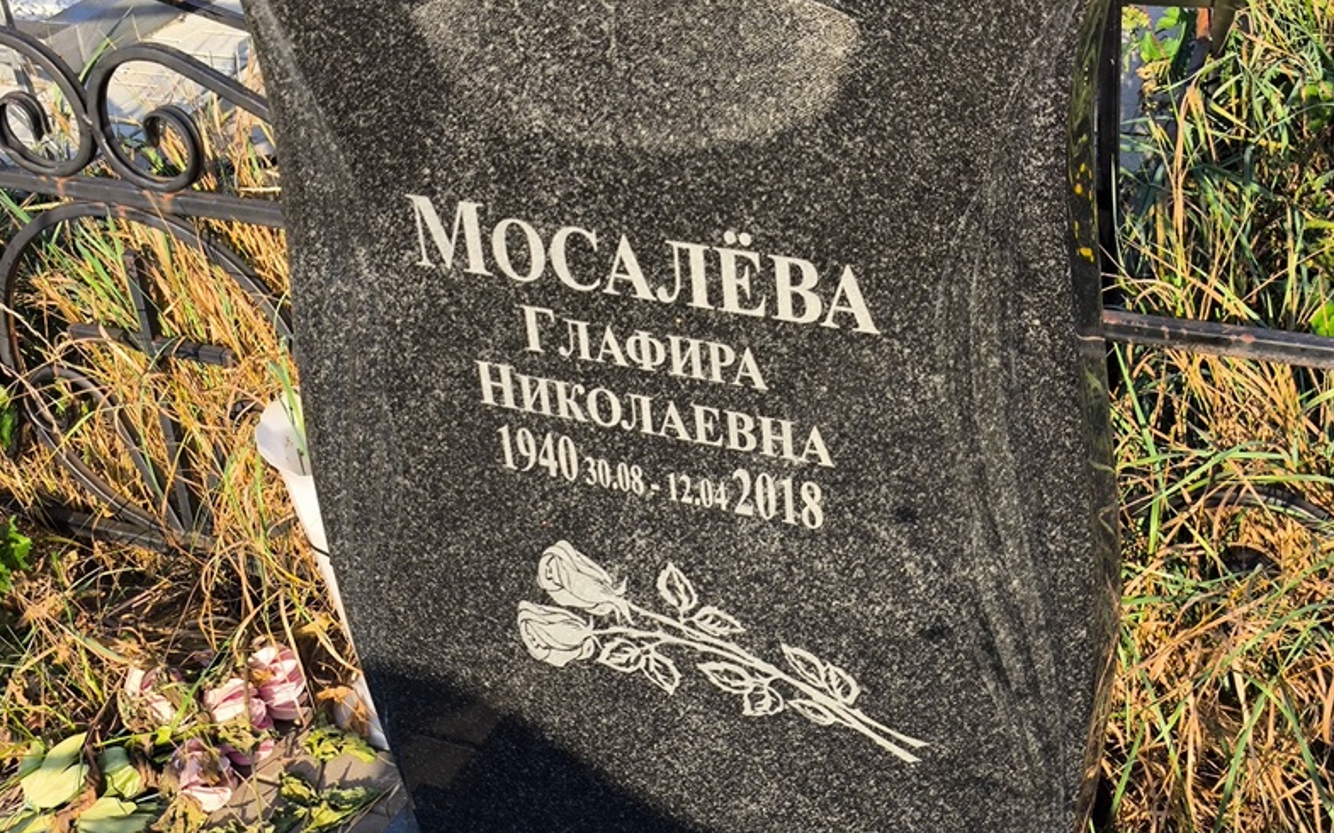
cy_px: 394
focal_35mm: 54
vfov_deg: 24.0
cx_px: 662
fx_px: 1963
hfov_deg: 37.5
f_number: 1.7
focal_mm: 4.71
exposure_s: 1/523
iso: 50
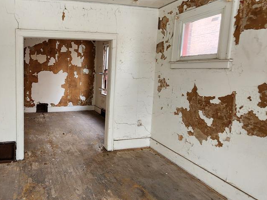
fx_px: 162
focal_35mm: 21
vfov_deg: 63.3
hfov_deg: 73.9
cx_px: 69
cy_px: 91
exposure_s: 1/60
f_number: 2.2
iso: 200
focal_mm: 2.2
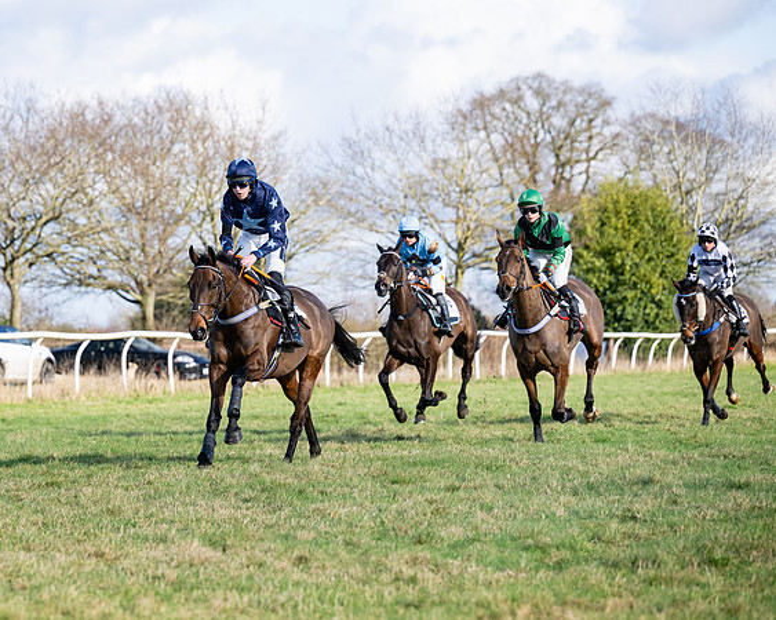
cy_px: 310
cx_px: 238
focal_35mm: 176
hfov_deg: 11.0
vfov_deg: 8.8
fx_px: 4030
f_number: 4
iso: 400
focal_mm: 135
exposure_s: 1/2500
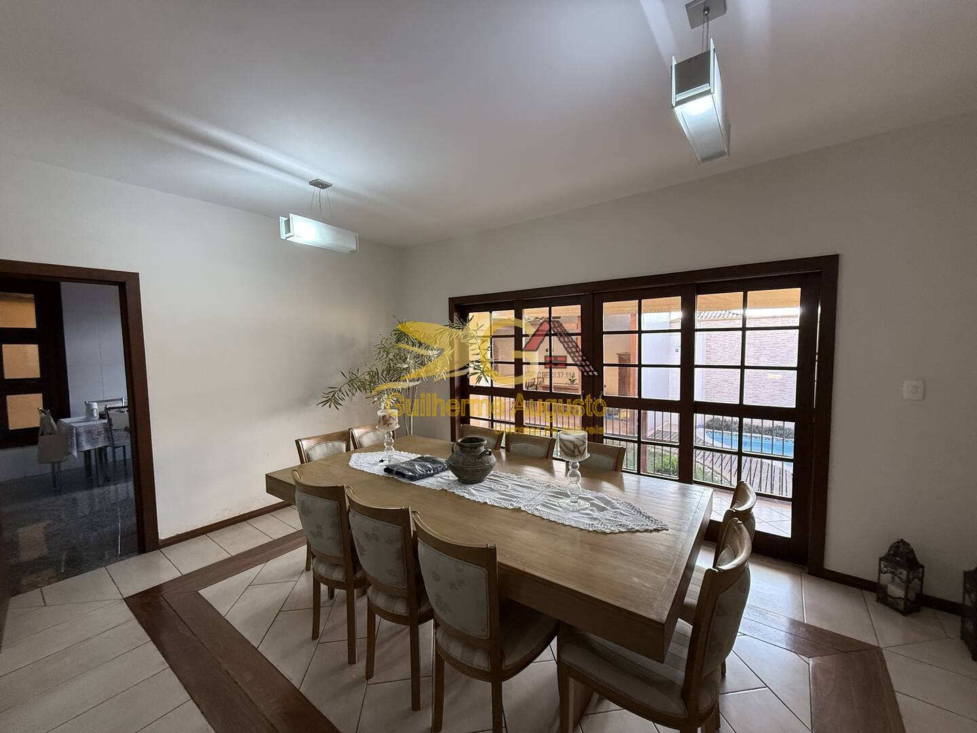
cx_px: 488
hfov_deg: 102.1
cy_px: 366
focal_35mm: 14
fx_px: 395
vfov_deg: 85.7
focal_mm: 2.22
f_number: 2.2
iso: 250
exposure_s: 1/120
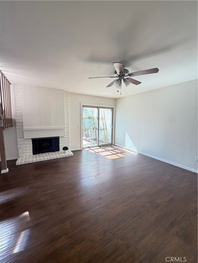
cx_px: 99
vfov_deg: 102.1
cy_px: 132
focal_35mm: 14
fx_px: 107
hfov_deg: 85.7
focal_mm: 2.22
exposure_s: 1/121
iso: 160
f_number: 2.2
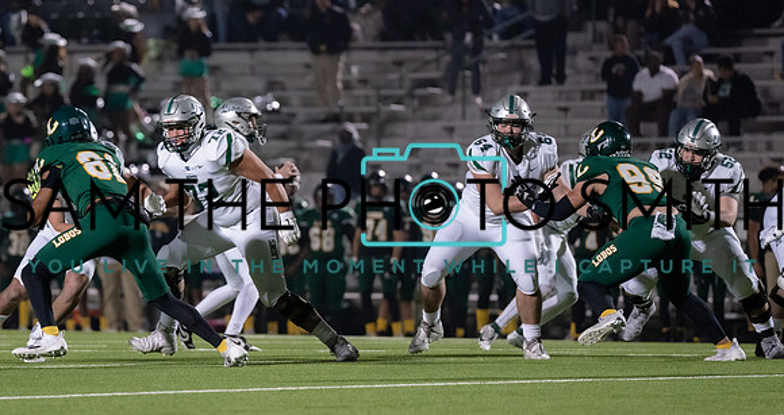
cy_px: 194
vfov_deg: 3.3
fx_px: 7125
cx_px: 164
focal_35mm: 348
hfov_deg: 6.3
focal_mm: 200
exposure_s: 1/1250
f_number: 2.8
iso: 3200
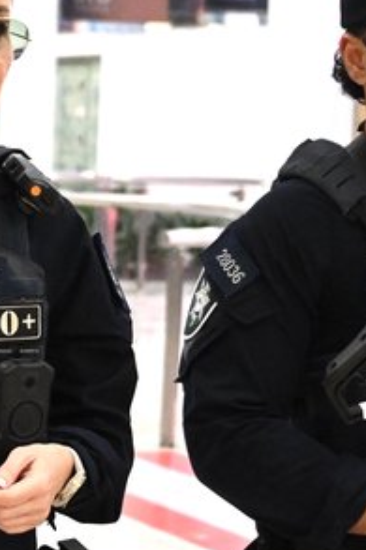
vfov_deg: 24.4
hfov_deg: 16.4
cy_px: 364
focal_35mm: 83
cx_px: 268
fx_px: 1267
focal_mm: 30
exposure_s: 1/800
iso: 4000
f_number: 2.8
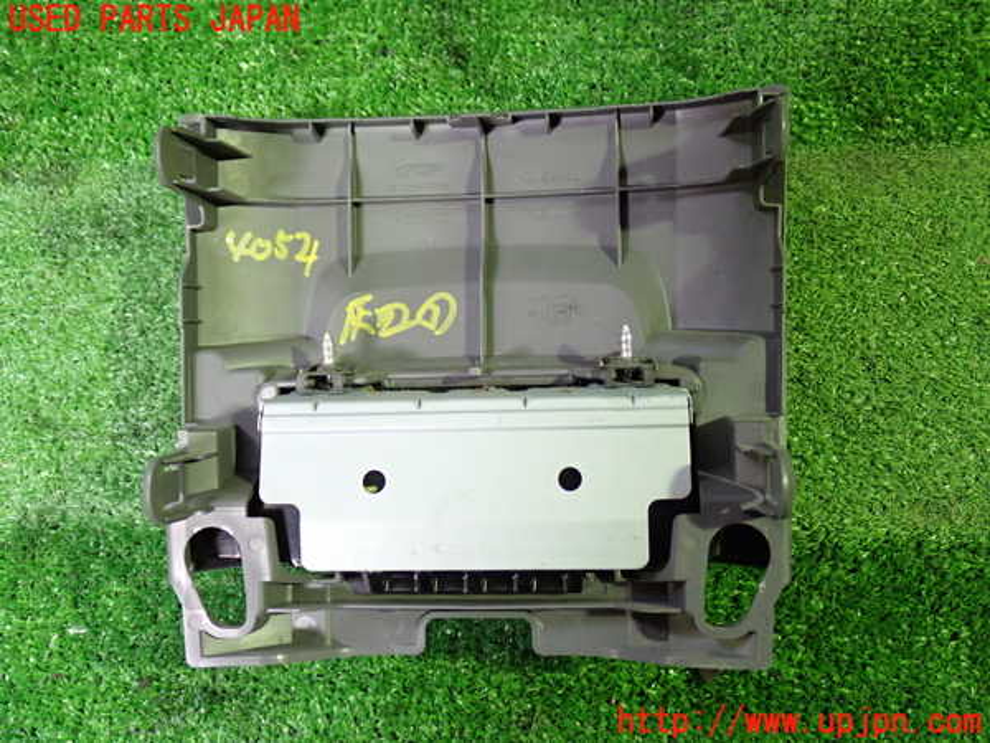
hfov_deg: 51.4
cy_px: 372
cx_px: 495
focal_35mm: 36
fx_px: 1030
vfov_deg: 39.7
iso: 640
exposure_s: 1/40
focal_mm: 6.37
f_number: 2.5
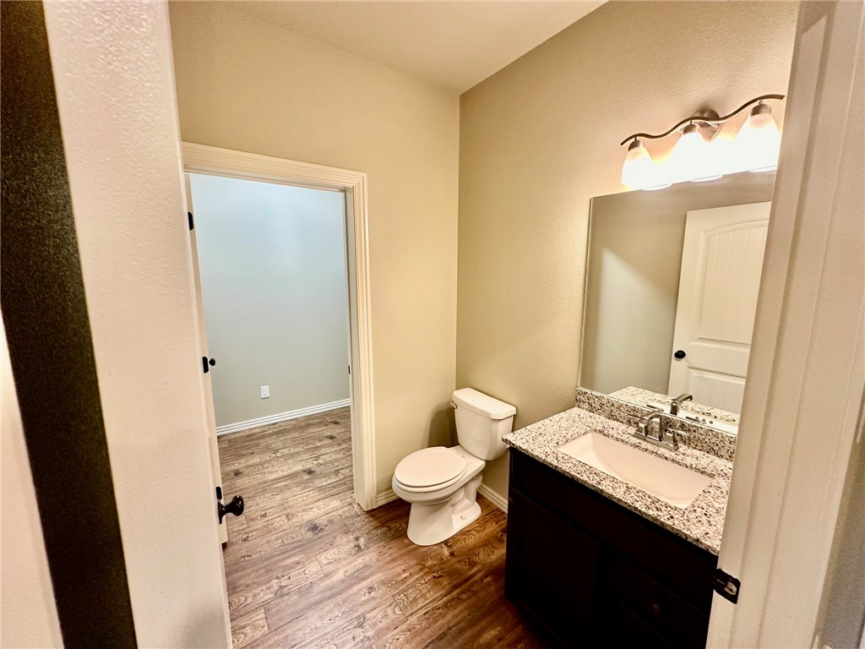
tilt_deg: -8.1
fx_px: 350
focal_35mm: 14
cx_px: 432
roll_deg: -0.2
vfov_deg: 85.7
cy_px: 324
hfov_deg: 102.1
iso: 250
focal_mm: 2.22
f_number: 2.2
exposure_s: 1/60
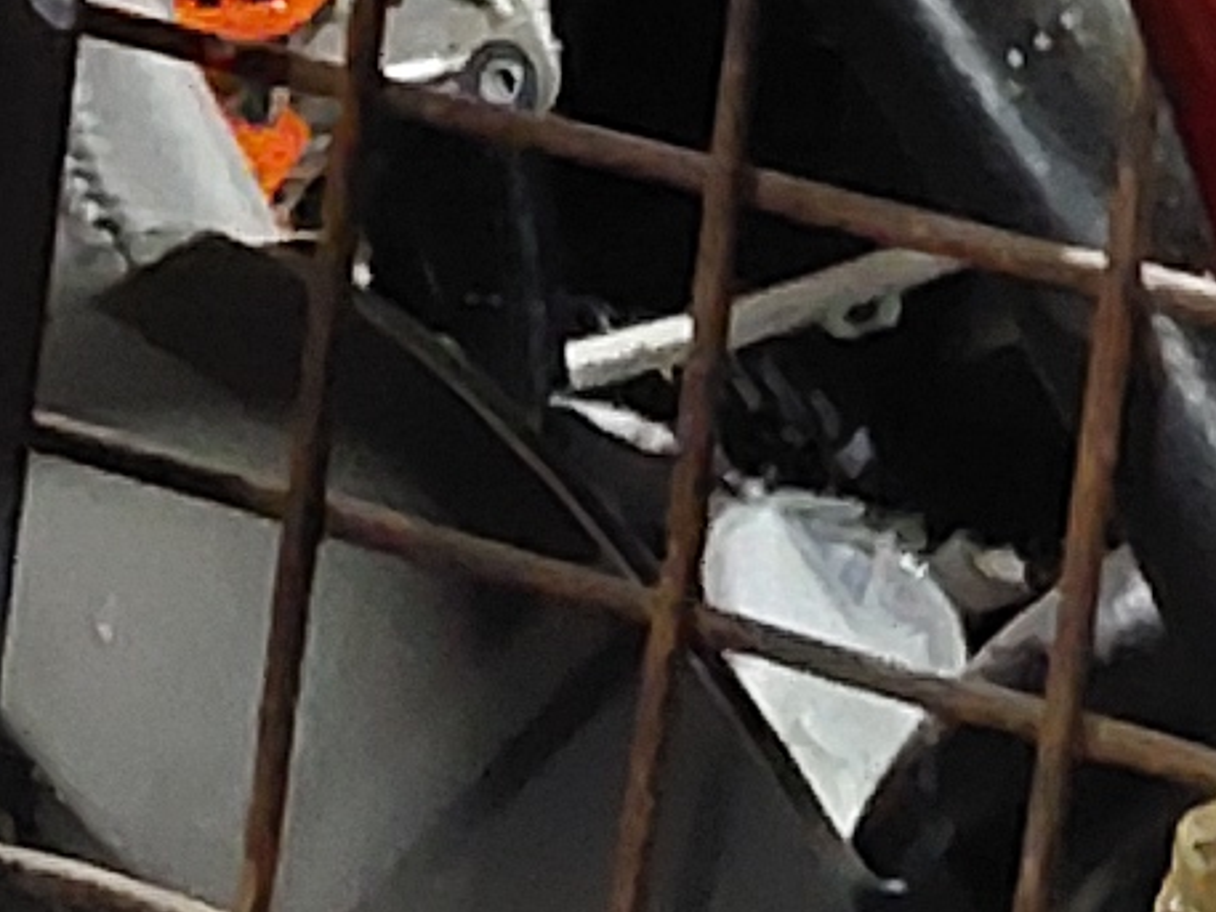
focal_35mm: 200
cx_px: 1950
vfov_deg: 7.2
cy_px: -917
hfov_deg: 9.5
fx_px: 7027
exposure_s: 1/13
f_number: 1.9
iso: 500
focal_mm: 2.91
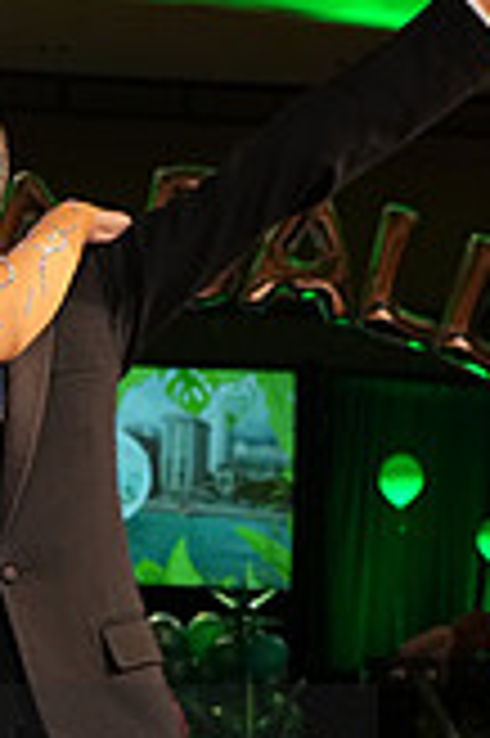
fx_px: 2537
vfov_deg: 16.0
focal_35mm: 124
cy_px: 837
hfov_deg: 10.6
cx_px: -241
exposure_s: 1/200
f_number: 5.6
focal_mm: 35
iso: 2500
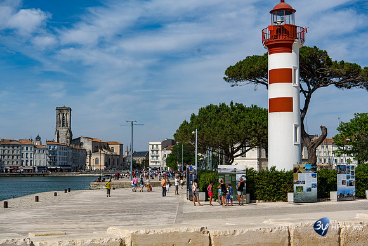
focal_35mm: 56
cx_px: 184
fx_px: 573
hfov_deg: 35.6
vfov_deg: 24.2
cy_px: 123
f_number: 8
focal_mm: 56
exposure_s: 1/1000
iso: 64
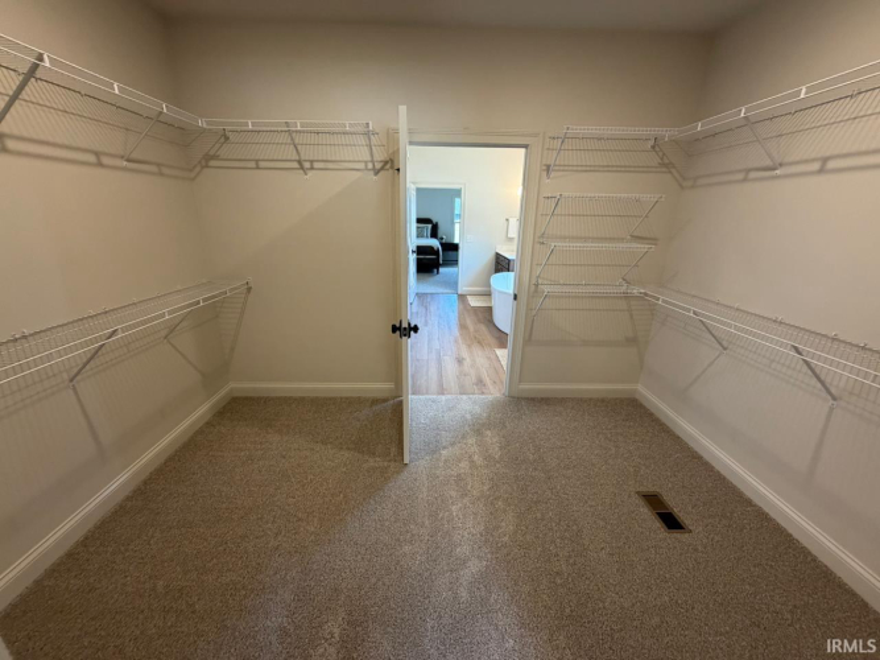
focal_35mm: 14
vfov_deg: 85.7
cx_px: 440
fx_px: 356
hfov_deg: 102.1
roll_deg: -1.5
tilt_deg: -18.4
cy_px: 330
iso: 320
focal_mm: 2.22
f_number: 2.2
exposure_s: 1/120
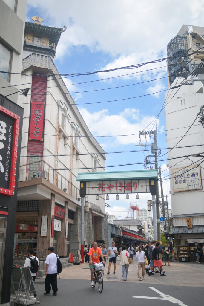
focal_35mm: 37
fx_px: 312
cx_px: 102
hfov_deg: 36.2
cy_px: 153
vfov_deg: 52.2
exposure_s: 1/800
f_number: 4.2
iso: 100
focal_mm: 24.5
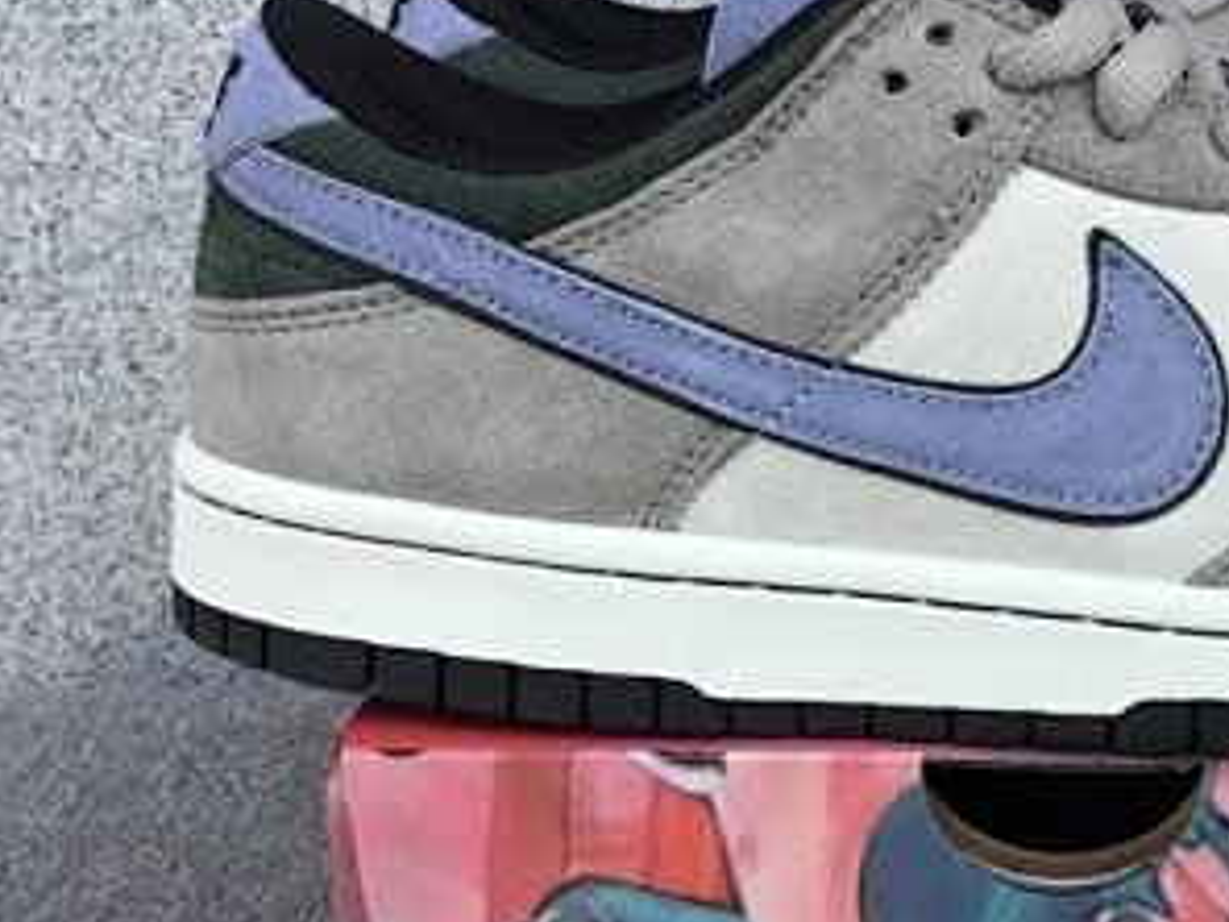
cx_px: 1125
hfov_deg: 27.8
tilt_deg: -18.5
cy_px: 602
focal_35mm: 67
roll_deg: -0.5
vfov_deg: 21.9
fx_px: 2379
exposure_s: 1/359
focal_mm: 3.3
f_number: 2.4
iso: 25
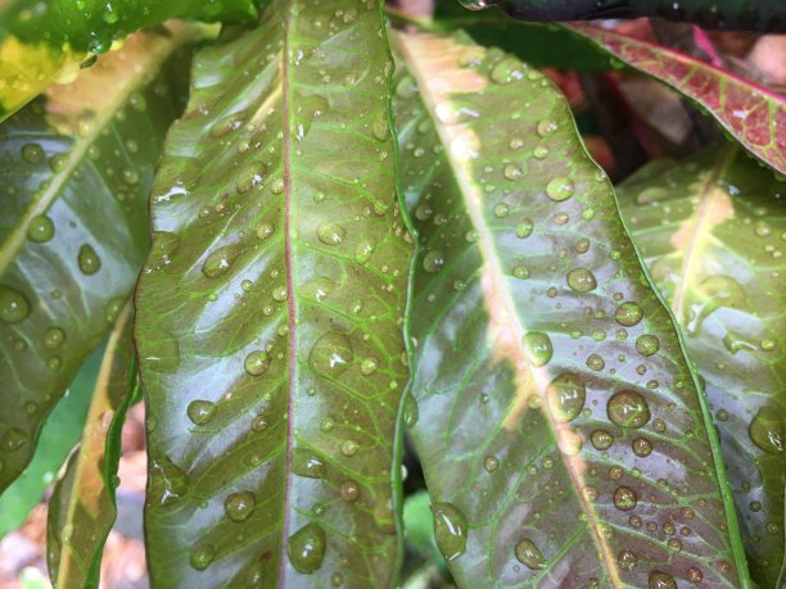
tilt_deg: -49.6
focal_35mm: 29
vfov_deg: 48.2
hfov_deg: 61.7
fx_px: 658
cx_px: 393
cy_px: 294
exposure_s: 1/33
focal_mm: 4.15
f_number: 2.2
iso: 40
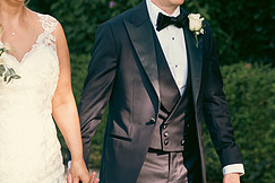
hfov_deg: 7.7
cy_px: 48
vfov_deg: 5.1
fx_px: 2039
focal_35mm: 267
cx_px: 97
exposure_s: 1/200
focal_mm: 112
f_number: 3.5
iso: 200
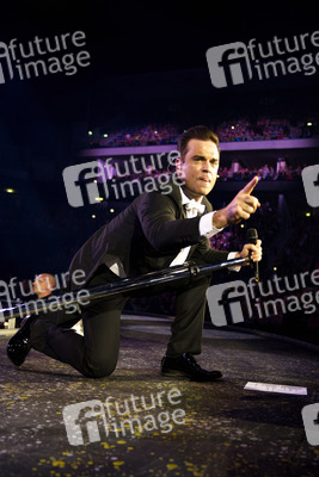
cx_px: 160
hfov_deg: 46.4
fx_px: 372
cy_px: 238
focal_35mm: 28
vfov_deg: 65.5
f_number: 2.8
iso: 1600
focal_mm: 28
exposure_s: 1/320
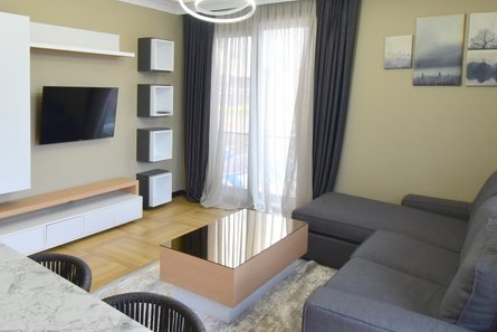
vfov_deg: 44.6
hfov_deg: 62.2
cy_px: 121
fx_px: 400
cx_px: 169
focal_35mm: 29
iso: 800
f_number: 8
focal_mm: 10
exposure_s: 1/50
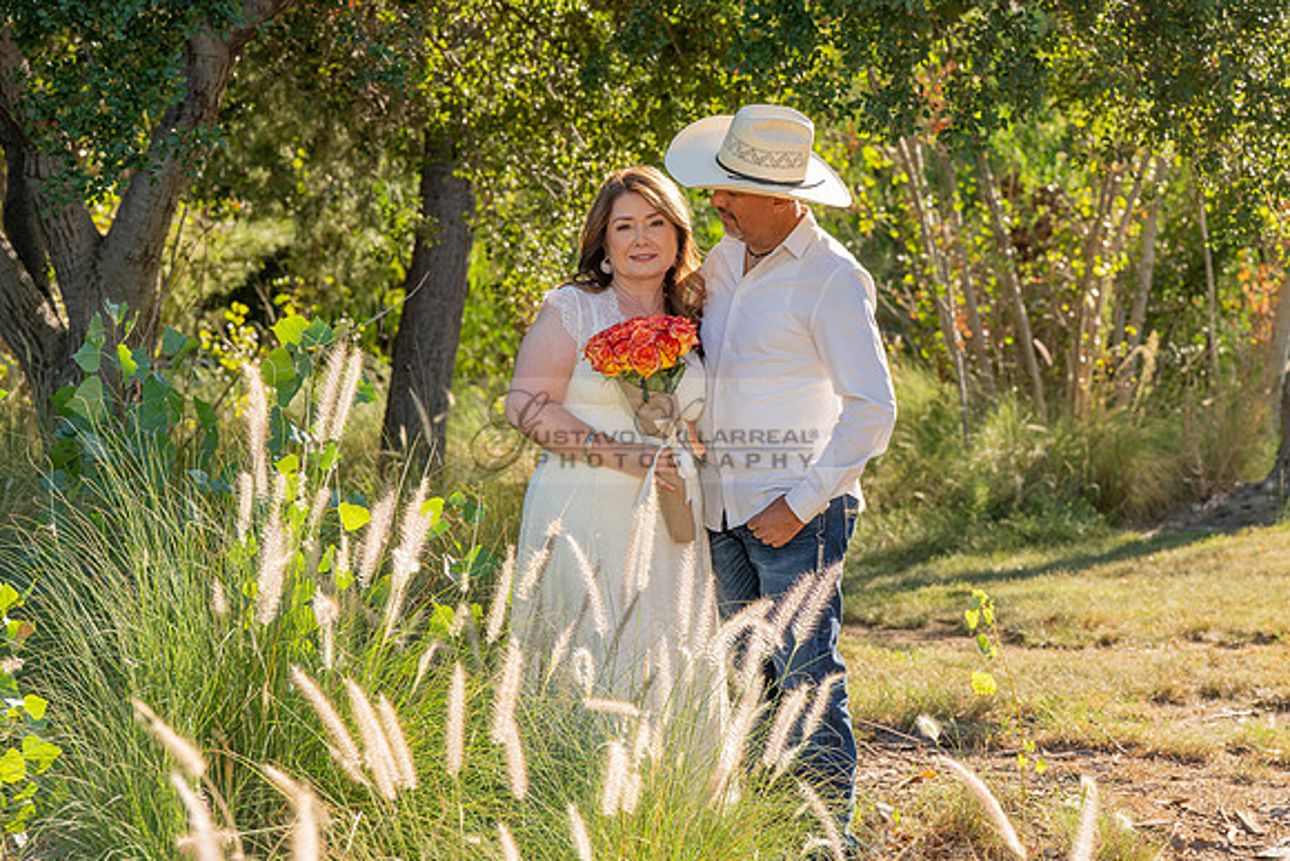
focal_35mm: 115
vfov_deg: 11.9
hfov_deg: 17.7
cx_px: 594
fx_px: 4137
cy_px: 437
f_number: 7.1
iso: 200
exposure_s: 1/200
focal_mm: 102
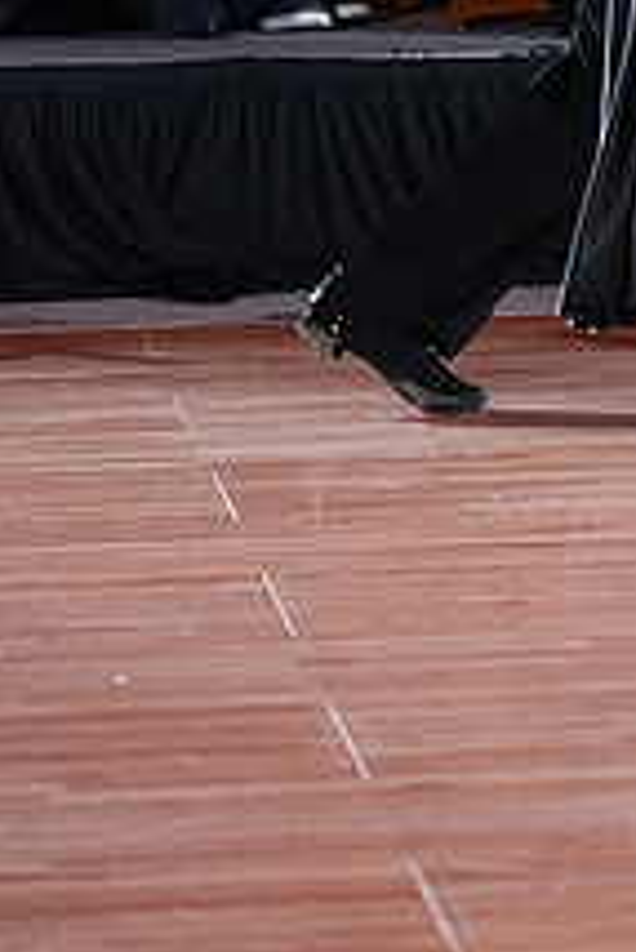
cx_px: 785
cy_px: -173
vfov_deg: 7.2
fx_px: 7513
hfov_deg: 4.8
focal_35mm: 284
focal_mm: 105
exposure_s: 1/400
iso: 5000
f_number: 4
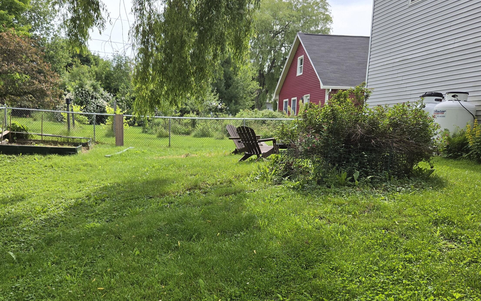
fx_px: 433
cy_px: 196
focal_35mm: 33
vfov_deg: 38.0
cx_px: 201
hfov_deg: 57.8
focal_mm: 5.4
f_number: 1.8
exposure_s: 1/2145
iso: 80
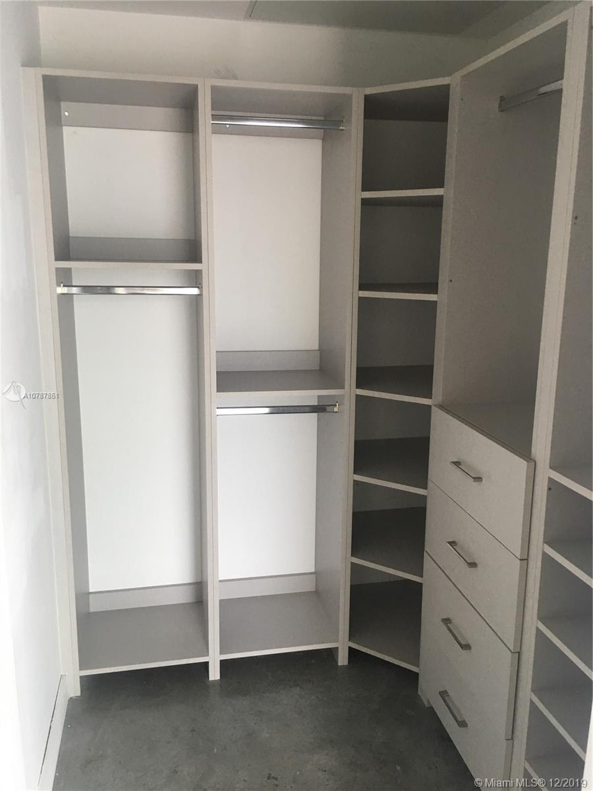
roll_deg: -0.7
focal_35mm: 29
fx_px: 662
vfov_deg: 61.7
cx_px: 296
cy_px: 396
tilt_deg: -9.1
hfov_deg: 48.2
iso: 50
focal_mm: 4.15
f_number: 2.2
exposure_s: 1/17
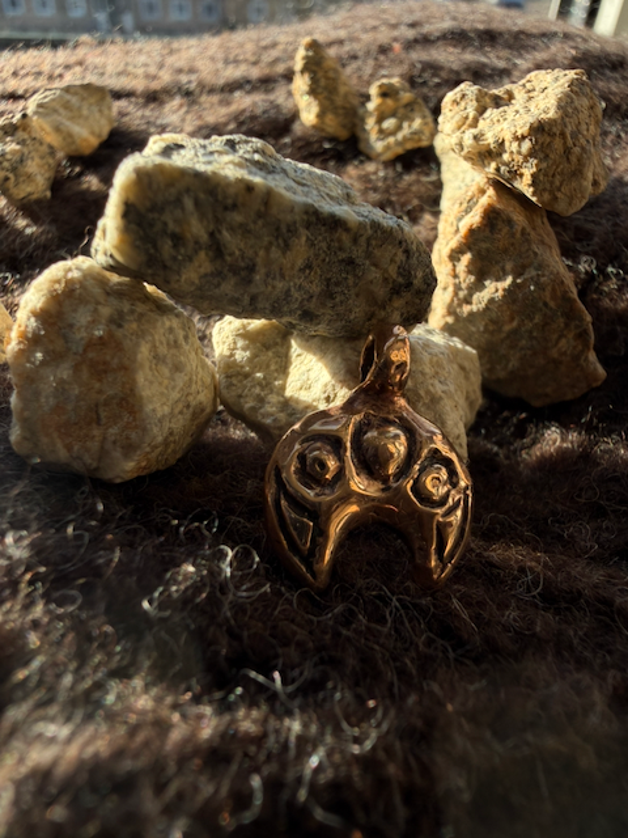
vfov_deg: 71.6
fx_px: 581
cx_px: 314
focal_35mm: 24
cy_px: 419
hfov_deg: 56.8
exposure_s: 1/252
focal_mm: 2.22
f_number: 2.2
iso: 40
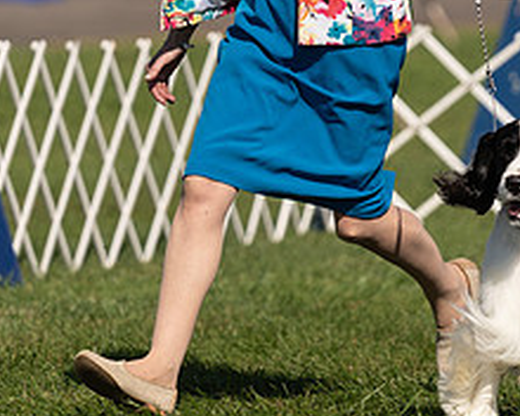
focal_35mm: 576
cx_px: 228
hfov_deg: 3.4
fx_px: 8865
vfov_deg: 2.7
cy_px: 57
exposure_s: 1/2500
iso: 100
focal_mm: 200
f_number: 3.2
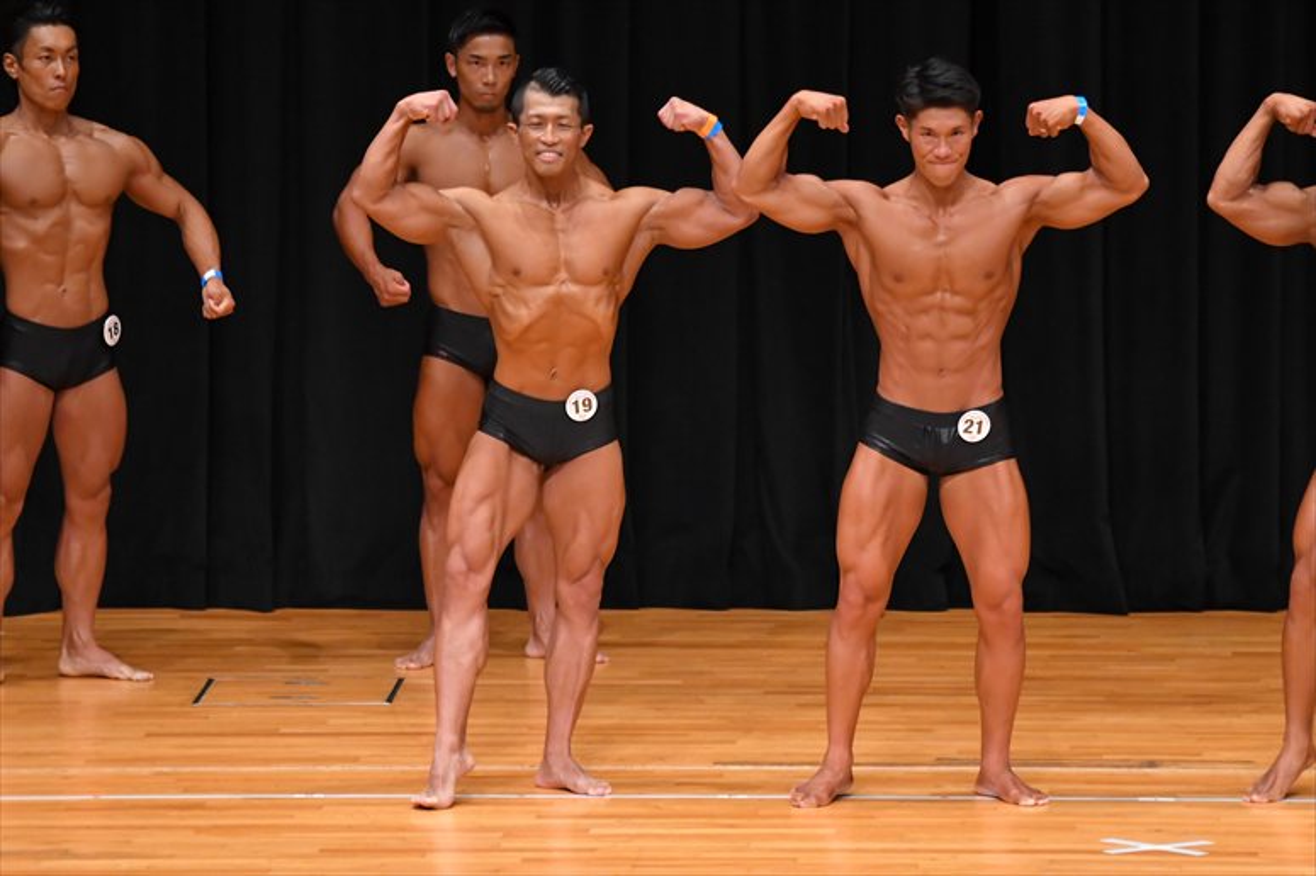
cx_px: 658
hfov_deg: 7.6
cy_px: 438
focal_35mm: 270
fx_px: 9865
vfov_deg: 5.1
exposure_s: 1/400
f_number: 5.6
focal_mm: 180
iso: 4000
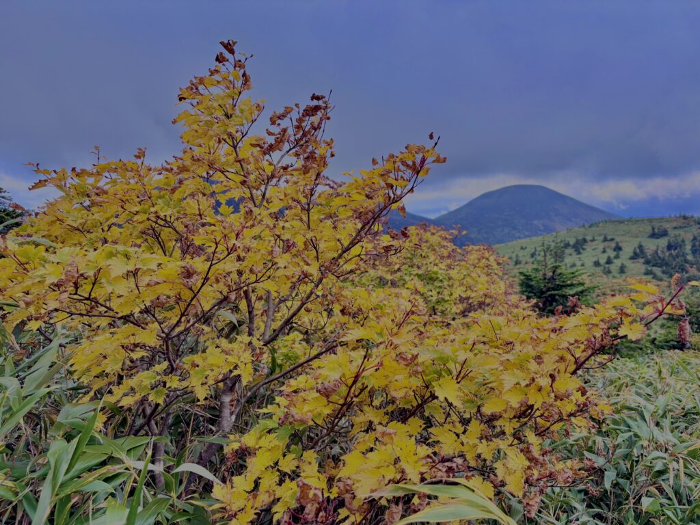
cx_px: 350
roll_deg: +3.2
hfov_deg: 67.3
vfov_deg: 53.1
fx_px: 526
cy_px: 262
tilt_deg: +0.1
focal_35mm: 26
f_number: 1.6
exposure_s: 1/920
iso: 64
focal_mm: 5.96
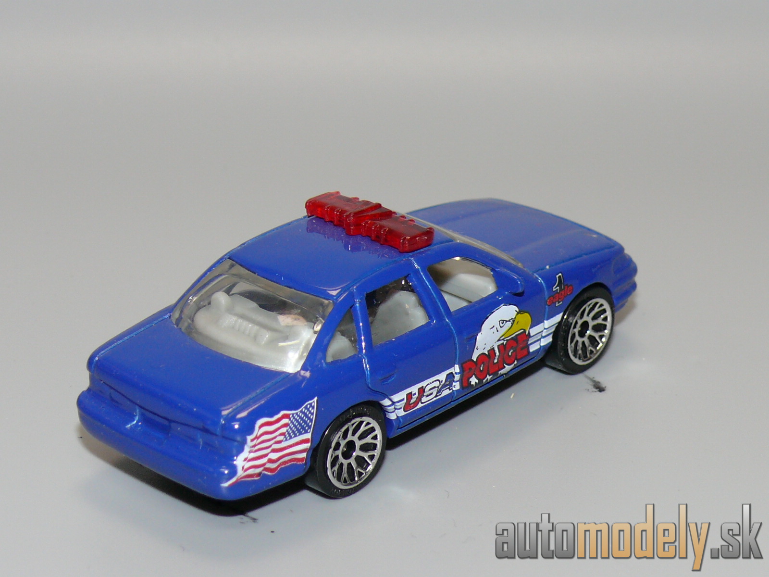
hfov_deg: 17.0
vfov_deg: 12.8
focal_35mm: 116
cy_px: 288
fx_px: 2577
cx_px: 384
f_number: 4
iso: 100
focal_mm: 14.3
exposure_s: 1/30
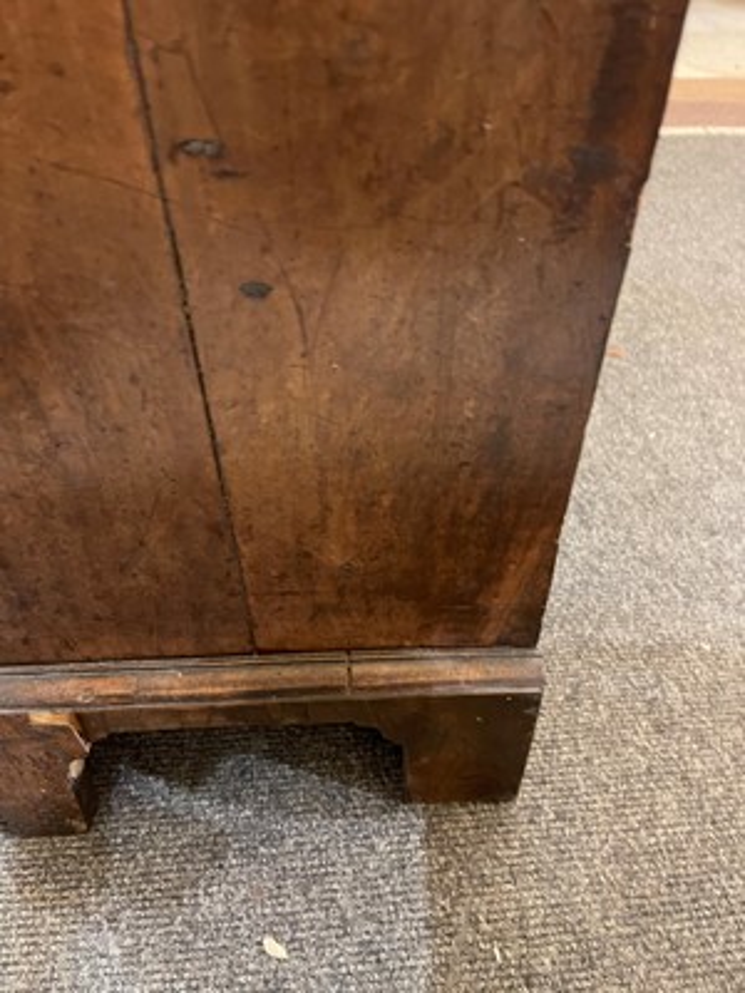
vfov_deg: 69.4
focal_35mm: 25
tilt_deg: -44.9
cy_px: 496
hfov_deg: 54.9
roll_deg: +1.6
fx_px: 717
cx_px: 372
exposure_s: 1/25
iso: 500
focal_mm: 5.1
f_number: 1.6
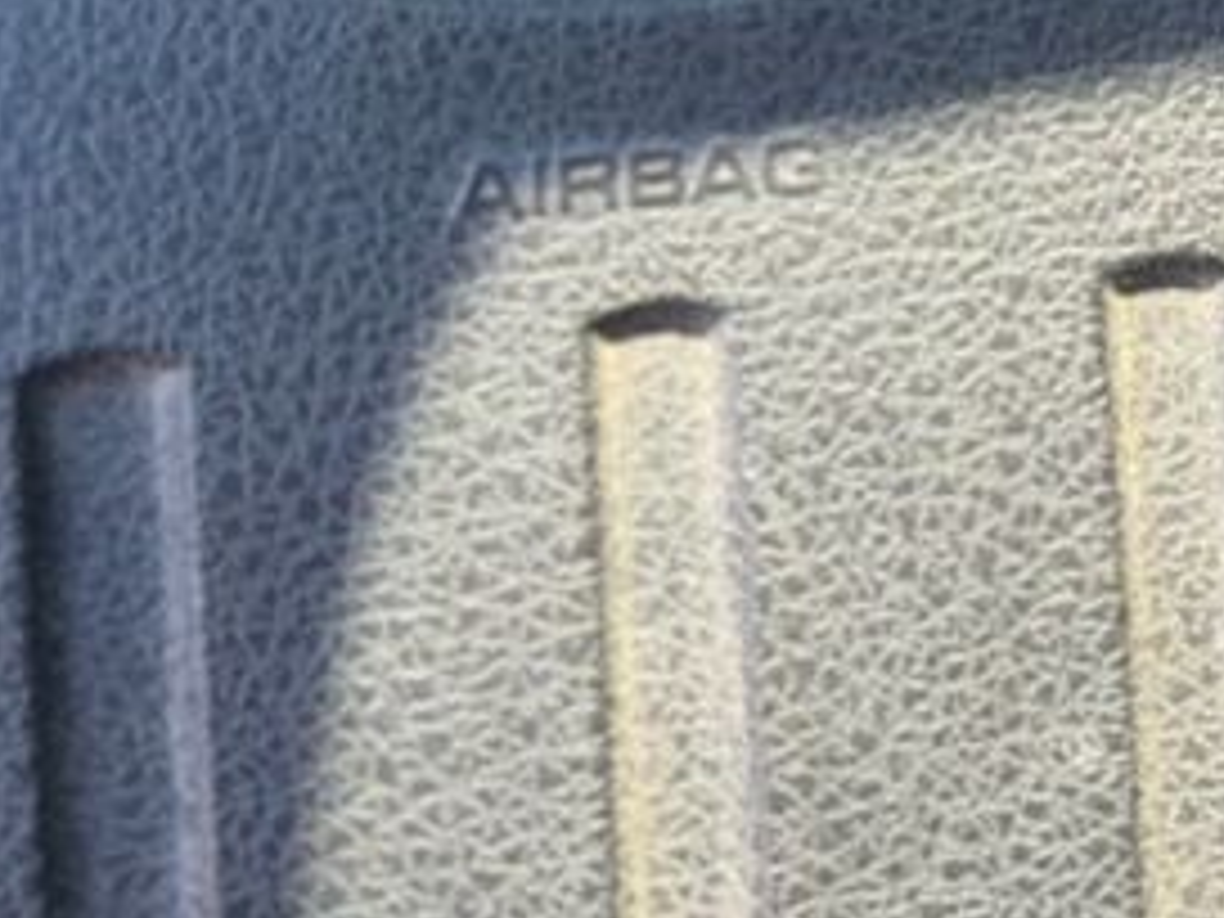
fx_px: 3996
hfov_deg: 16.8
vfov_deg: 12.8
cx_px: 1390
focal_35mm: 113
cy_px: -153
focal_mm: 6.76
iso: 64
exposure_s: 1/121
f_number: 1.78
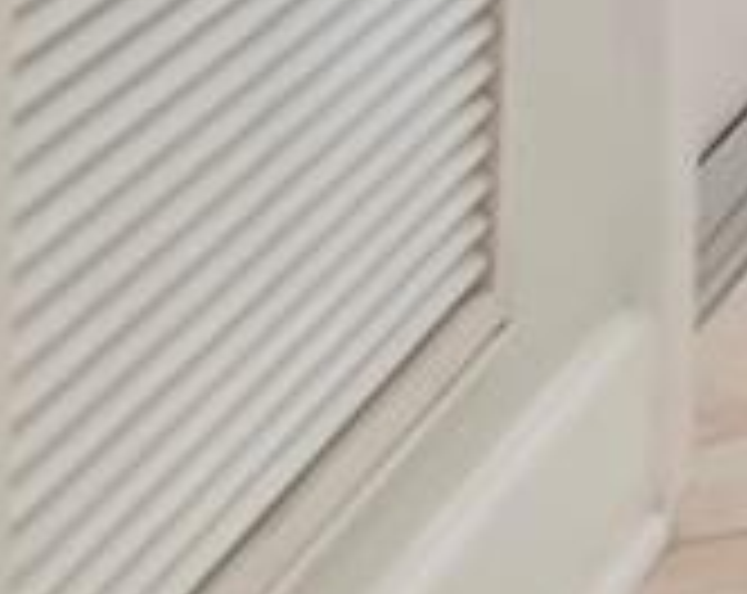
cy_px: -1132
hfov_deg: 7.0
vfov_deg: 8.7
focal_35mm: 150
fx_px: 3298
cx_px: 3416
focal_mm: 11
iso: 800
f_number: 7.1
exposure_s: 1/20
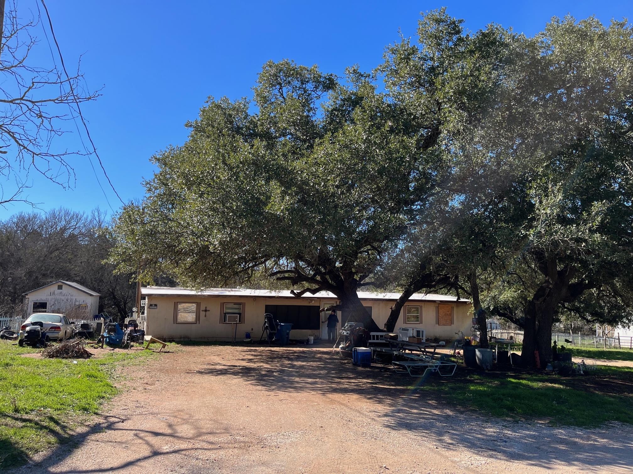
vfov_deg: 53.1
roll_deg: -0.8
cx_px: 316
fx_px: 475
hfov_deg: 67.3
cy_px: 237
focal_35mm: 26
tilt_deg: +6.5
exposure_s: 1/1672
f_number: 1.6
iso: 50
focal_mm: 5.1
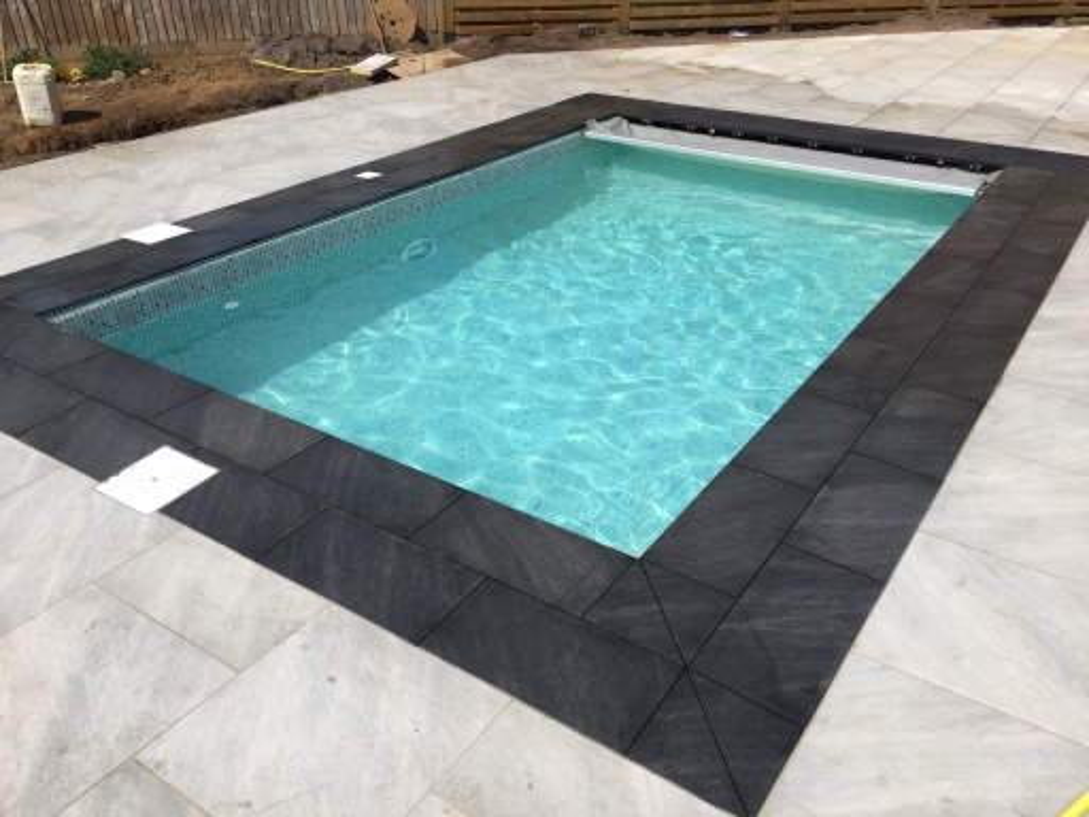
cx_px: 544
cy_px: 408
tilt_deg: -29.4
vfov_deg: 48.2
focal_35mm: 29
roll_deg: -1.6
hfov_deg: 61.7
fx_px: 912
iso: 32
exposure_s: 1/3300
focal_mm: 4.15
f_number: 2.2
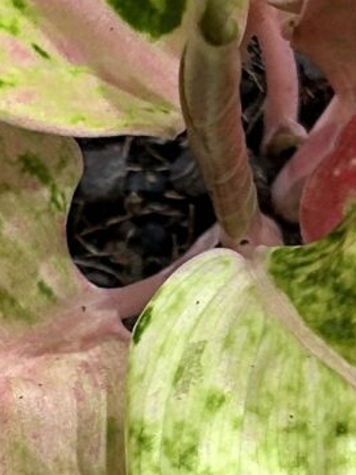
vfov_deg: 10.7
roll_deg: -5.8
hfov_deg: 8.0
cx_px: 78
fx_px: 2537
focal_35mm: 185
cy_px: 284
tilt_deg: -41.8
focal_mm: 5.7
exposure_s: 1/60
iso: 125
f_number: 1.5
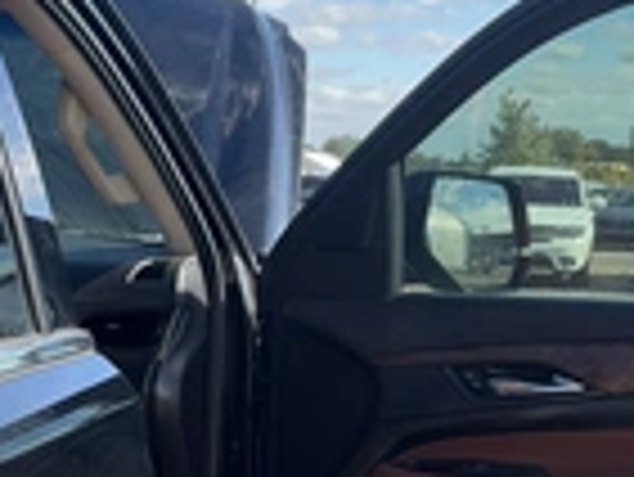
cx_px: 247
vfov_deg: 17.8
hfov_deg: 23.8
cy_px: 410
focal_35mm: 82
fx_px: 1503
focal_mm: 3
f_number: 1.8
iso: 25
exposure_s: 1/580
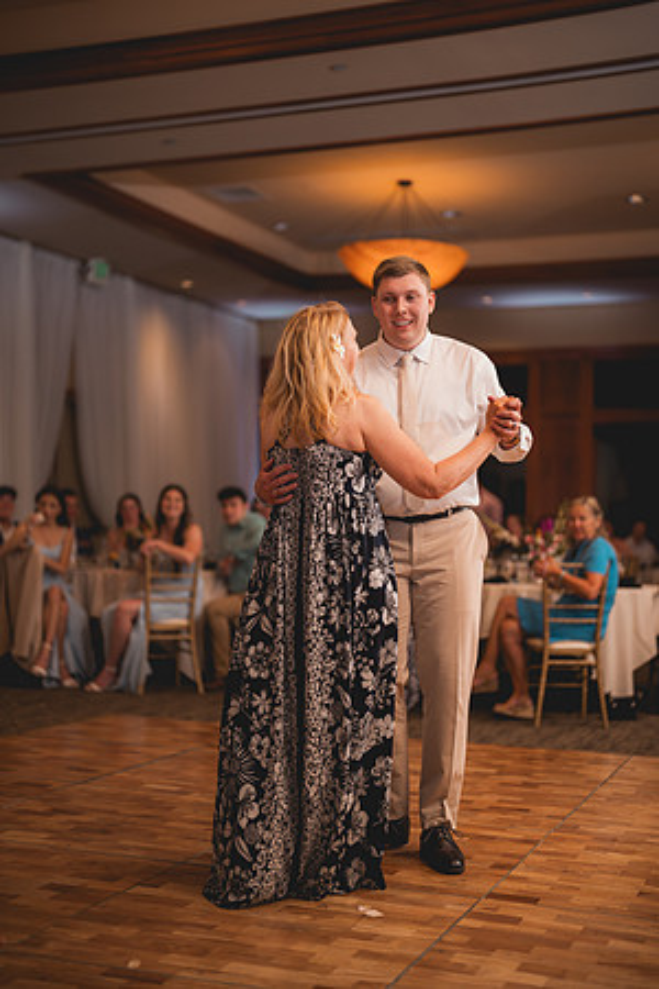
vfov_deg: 39.6
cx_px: 330
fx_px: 1373
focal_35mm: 50
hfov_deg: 27.0
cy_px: 494
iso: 125
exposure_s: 1/250
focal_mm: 50
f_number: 1.2
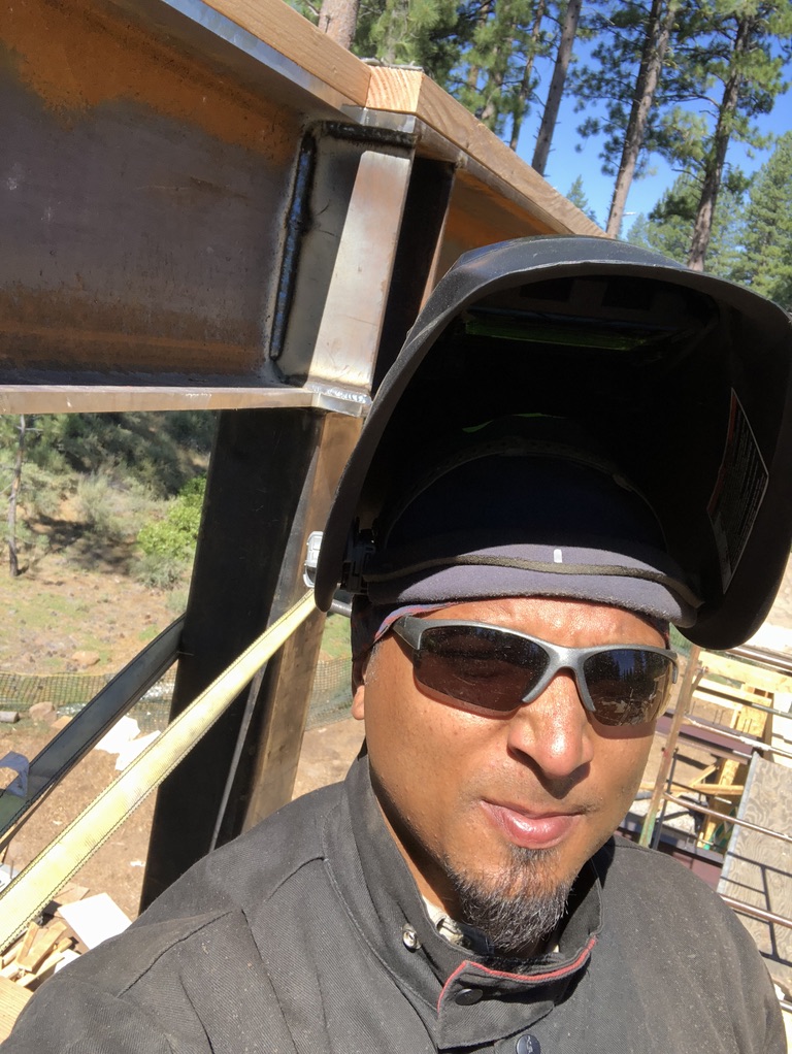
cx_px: 396
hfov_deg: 44.2
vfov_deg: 56.8
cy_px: 527
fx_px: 975
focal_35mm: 32
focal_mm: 2.87
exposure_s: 1/433
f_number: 2.2
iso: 20
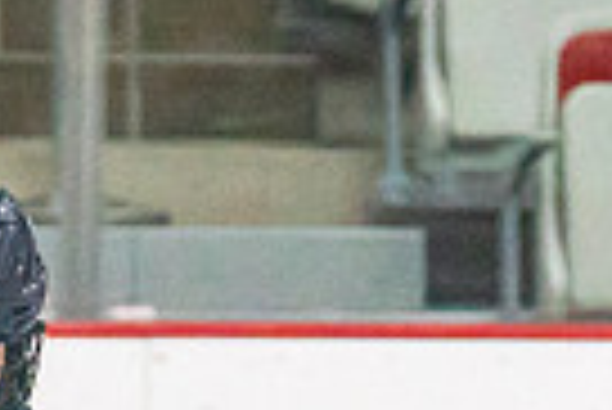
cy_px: 1057
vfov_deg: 1.4
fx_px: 16627
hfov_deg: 2.1
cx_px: -158
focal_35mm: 977
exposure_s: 1/1600
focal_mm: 114
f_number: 2.8
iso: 4000
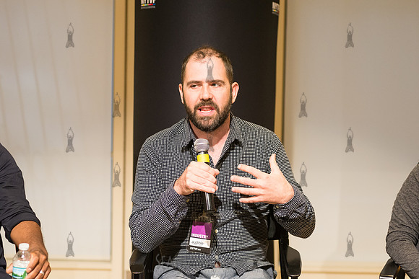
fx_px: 931
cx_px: 210
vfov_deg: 17.1
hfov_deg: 25.4
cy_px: 140
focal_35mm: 80
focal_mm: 80
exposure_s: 1/320
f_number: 4
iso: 3200
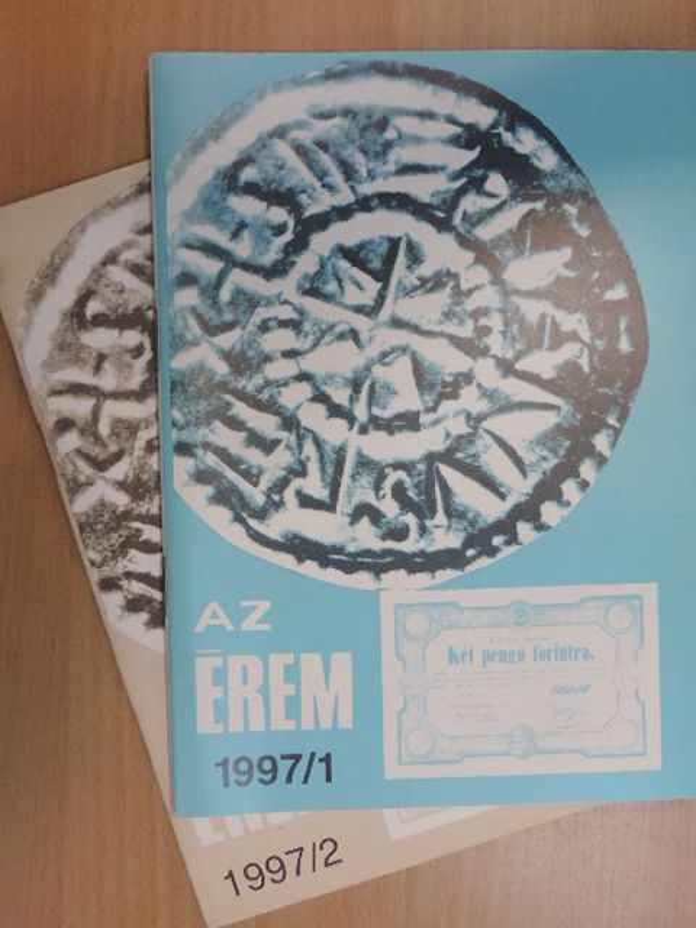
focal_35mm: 40
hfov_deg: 36.0
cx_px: 348
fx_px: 1072
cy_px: 464
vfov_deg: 46.8
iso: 1100
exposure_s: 1/160
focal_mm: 7.1
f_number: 3.3
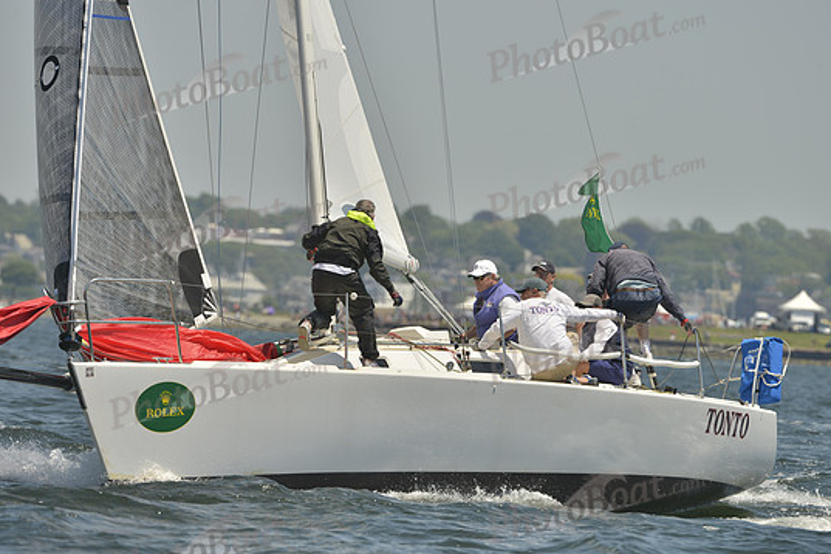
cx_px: 409
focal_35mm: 432
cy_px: 287
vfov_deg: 3.2
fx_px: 9971
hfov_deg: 4.8
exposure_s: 1/1250
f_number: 8
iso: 280
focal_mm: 400
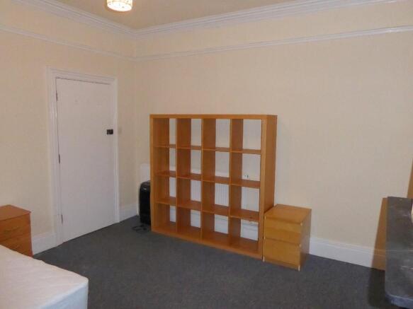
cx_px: 206
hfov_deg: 71.6
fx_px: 286
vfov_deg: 56.8
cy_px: 154
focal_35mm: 24
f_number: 4
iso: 800
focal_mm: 4.3
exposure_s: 1/60
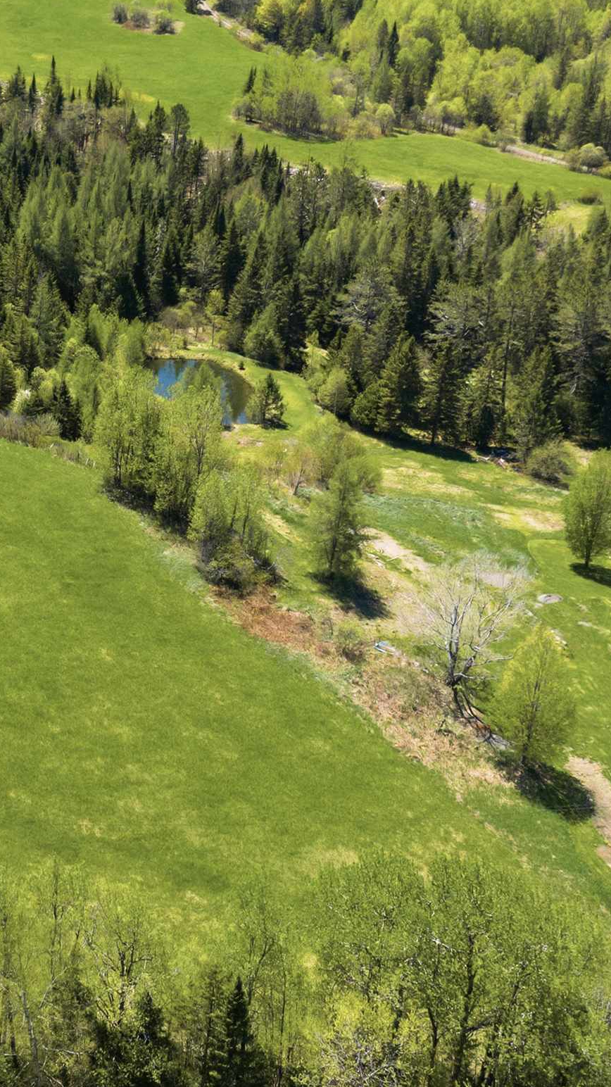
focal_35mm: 52
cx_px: -185
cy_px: 434
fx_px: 1498
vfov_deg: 39.7
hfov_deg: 20.9
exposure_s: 1/1250
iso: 130
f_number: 2.8
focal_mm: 12.3
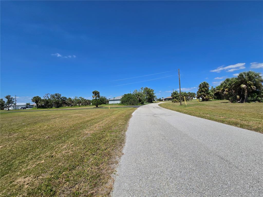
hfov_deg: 106.2
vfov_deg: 89.9
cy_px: 98
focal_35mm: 13
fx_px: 99
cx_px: 132
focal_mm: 2.2
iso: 50
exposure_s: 1/3768
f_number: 2.2
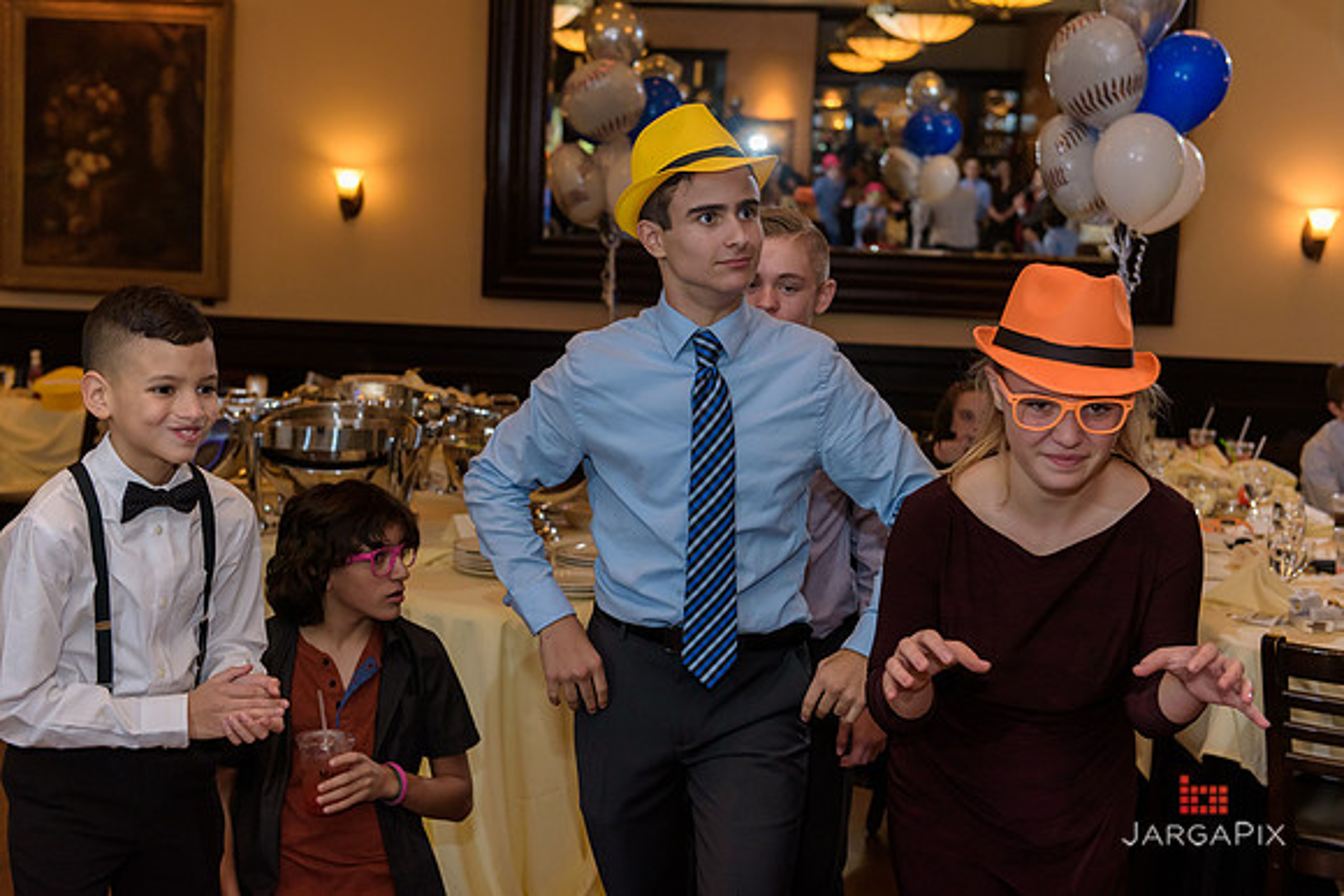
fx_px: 1942
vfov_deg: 26.0
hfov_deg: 38.2
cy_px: 448
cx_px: 672
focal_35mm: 52
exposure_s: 1/125
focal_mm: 52
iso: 1600
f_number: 3.2
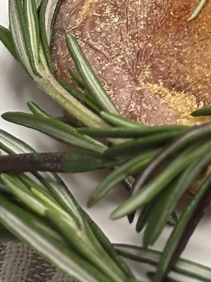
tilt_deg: -50.1
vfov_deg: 8.6
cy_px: -164
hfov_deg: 6.4
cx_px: 452
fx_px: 1821
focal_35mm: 224
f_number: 1.6
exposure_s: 1/39
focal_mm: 5.96
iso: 160
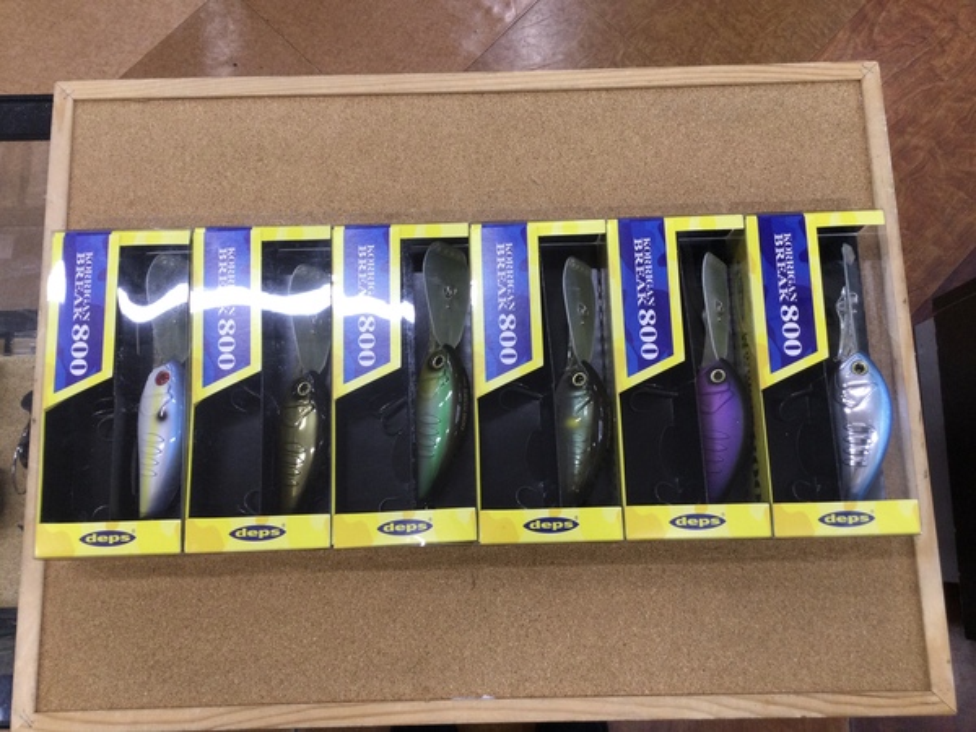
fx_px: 874
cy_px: 366
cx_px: 488
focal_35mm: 31
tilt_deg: -79.4
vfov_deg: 45.4
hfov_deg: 58.4
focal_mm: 3.3
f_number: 2.4
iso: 25
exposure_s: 1/30
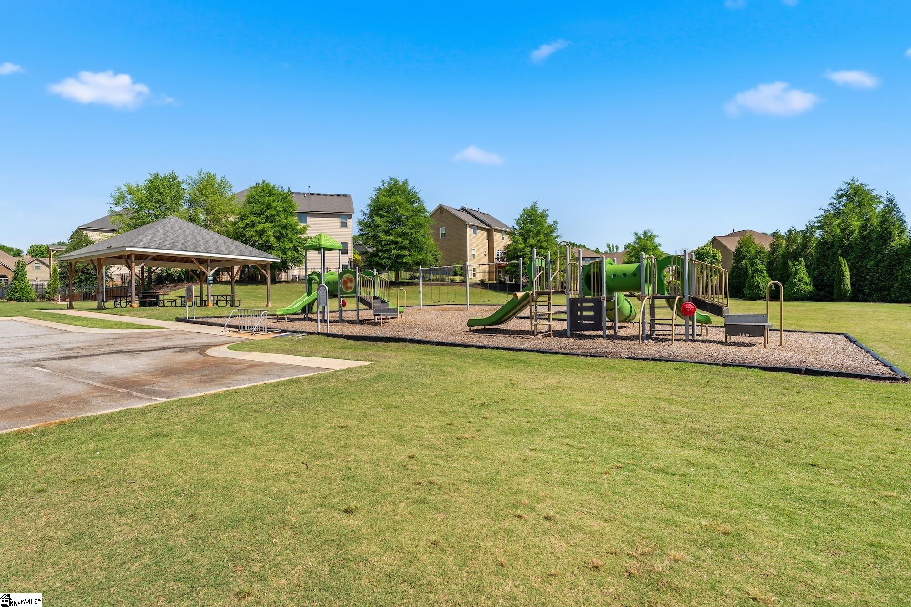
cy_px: 304
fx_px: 483
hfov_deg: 86.6
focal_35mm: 19
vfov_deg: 64.3
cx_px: 456
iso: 100
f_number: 6.3
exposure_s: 1/400
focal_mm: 19.1
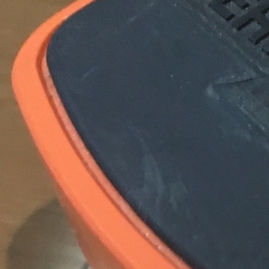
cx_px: 557
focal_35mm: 110
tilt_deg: -47.8
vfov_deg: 15.8
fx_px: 967
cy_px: 122
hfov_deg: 13.4
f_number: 2.2
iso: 400
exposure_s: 1/17
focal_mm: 4.15
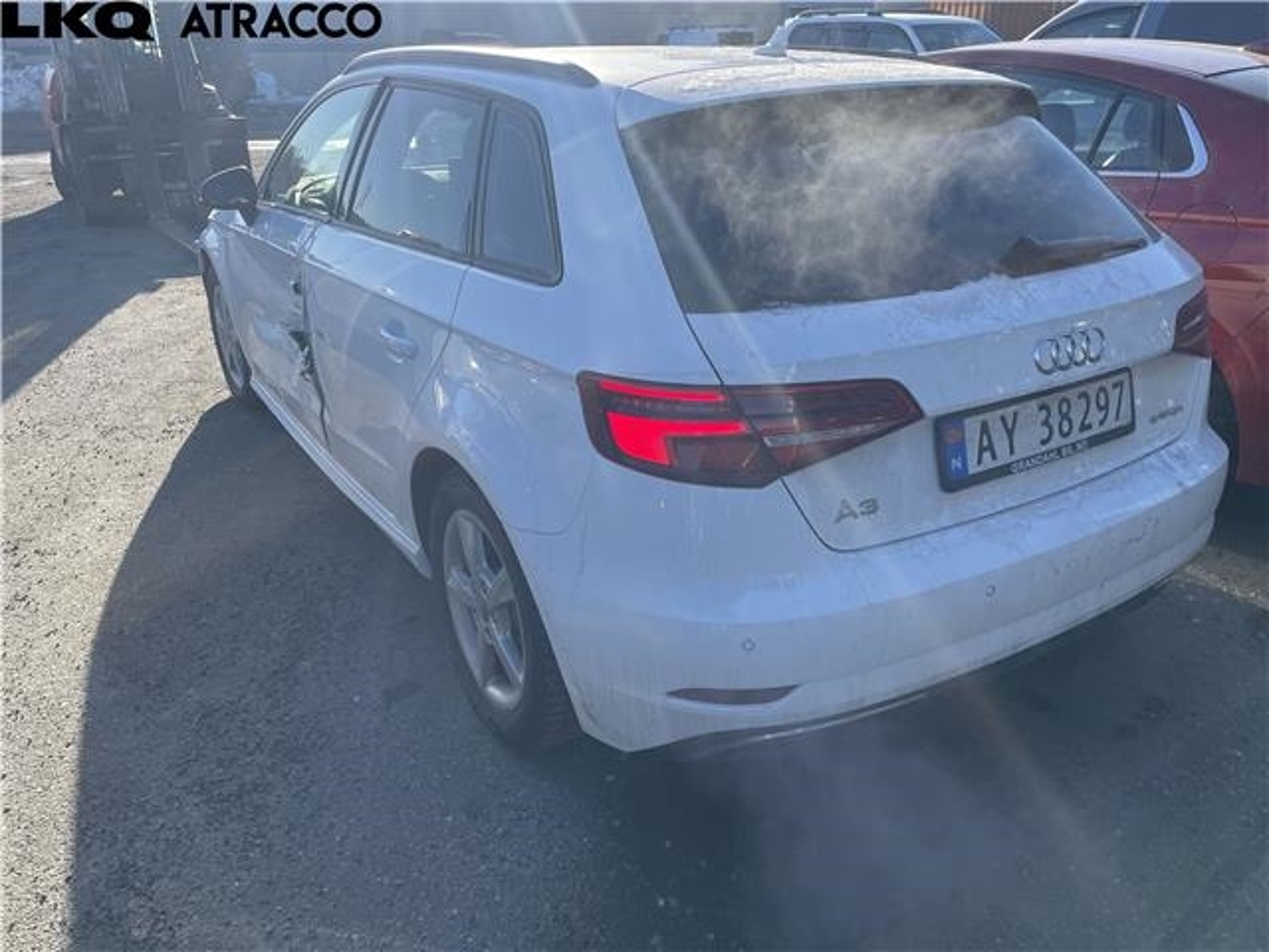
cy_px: 476
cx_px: 634
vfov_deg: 53.1
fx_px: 953
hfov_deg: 67.3
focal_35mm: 26
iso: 32
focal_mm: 4.2
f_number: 1.6
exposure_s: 1/1233
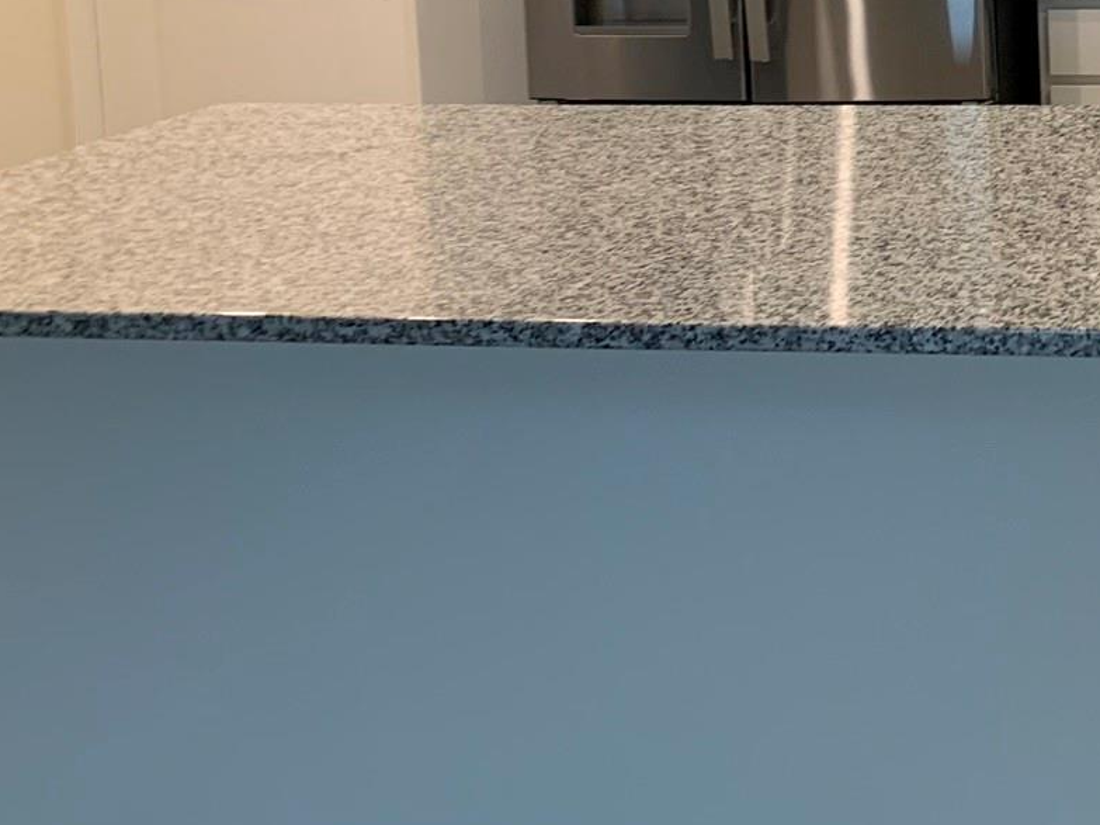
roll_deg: +0.7
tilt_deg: -5.0
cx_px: 1367
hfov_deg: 25.3
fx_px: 2161
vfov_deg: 20.5
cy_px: -100
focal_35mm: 68
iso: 125
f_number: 1.8
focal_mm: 4.25
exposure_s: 1/60
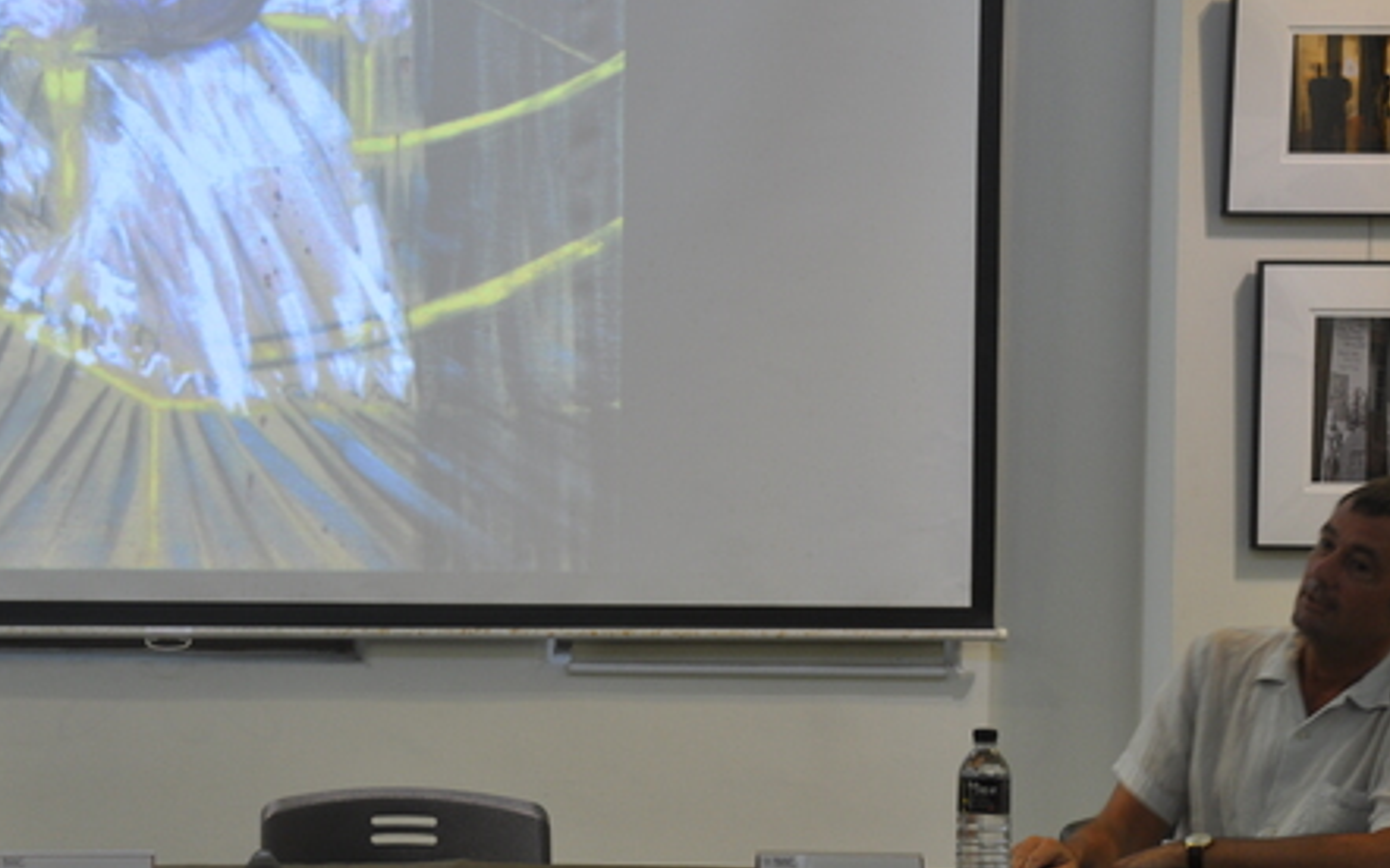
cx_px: 447
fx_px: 4121
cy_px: 473
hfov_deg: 19.1
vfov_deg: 12.0
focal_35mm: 109
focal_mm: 45
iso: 400
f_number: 4.8
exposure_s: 1/15
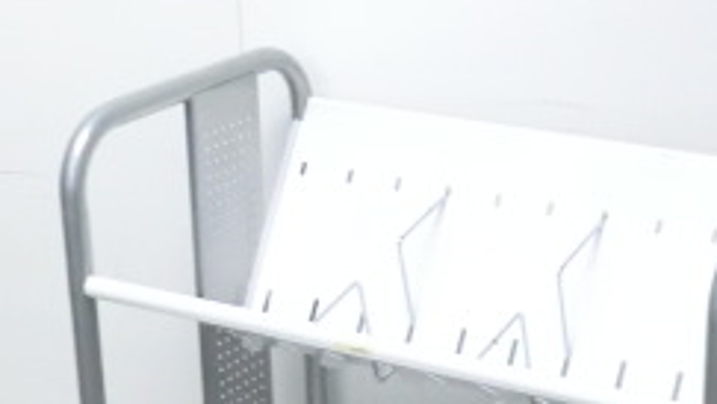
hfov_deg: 19.5
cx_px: 496
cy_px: 404
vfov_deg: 11.0
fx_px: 2073
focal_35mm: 109
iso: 800
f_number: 3.9
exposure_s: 1/40
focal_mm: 6.9
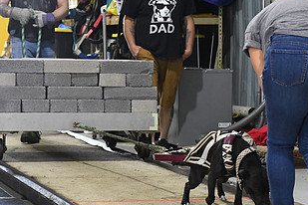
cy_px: 135
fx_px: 1206
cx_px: 241
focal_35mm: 141
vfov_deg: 9.7
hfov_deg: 14.5
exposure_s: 1/320
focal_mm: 50
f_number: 5
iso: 4000
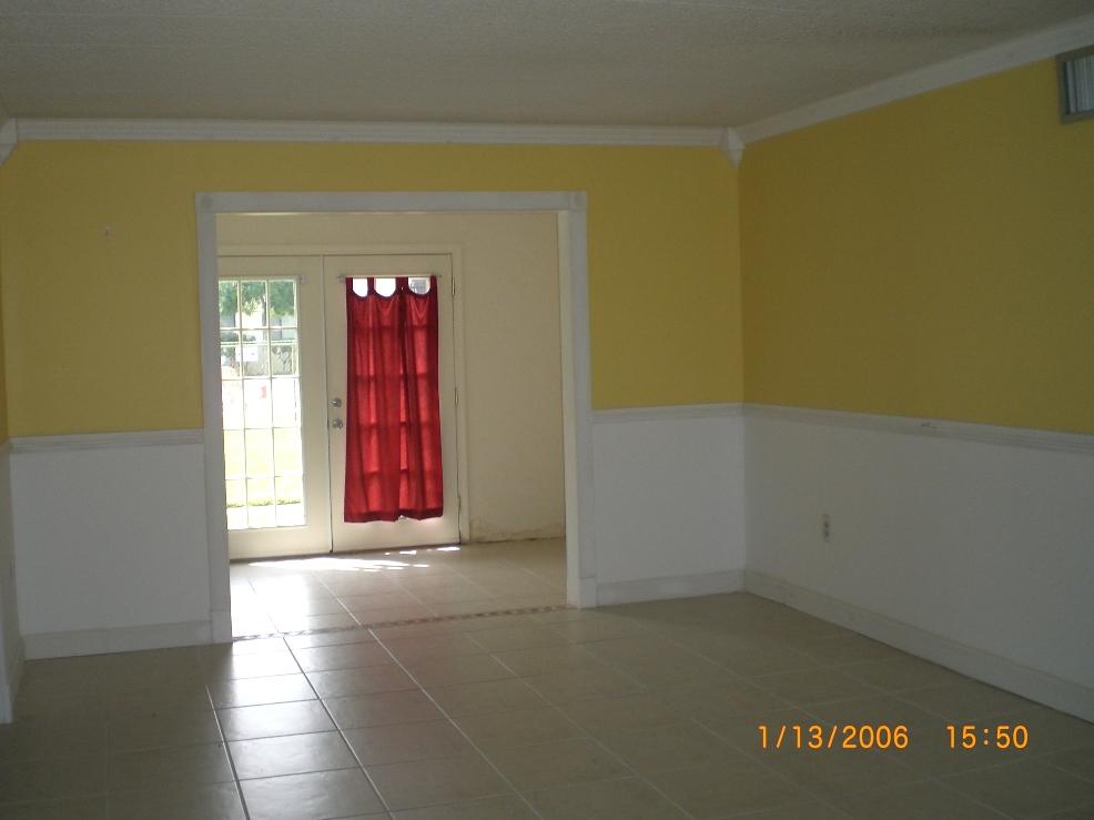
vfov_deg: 37.7
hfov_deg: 49.0
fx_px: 1201
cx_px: 547
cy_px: 410
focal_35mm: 38
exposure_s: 1/160
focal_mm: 6.3
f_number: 3.1
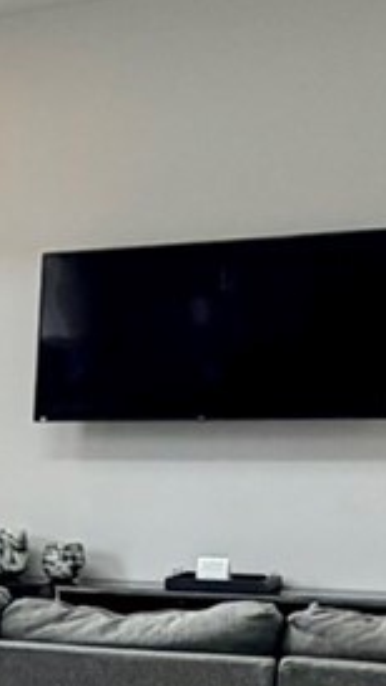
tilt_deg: -7.1
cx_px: -850
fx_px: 1620
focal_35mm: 89
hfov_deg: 9.7
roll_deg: +2.0
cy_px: 653
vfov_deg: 23.1
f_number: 2.2
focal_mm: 2.22
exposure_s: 1/120
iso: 80
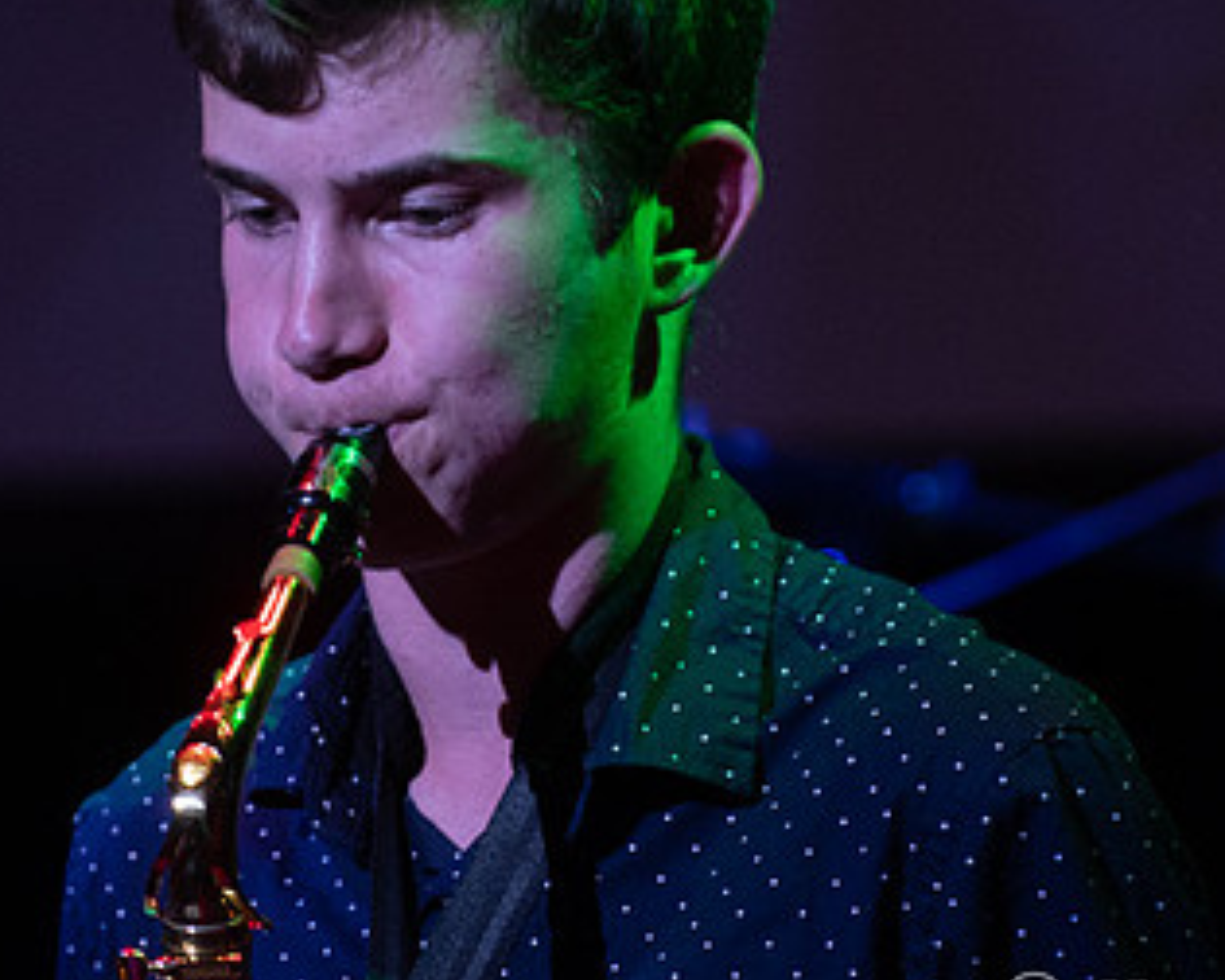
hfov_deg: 3.7
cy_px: 340
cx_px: 541
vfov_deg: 3.0
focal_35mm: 518
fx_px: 18780
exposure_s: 1/200
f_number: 2.8
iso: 1600
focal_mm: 200
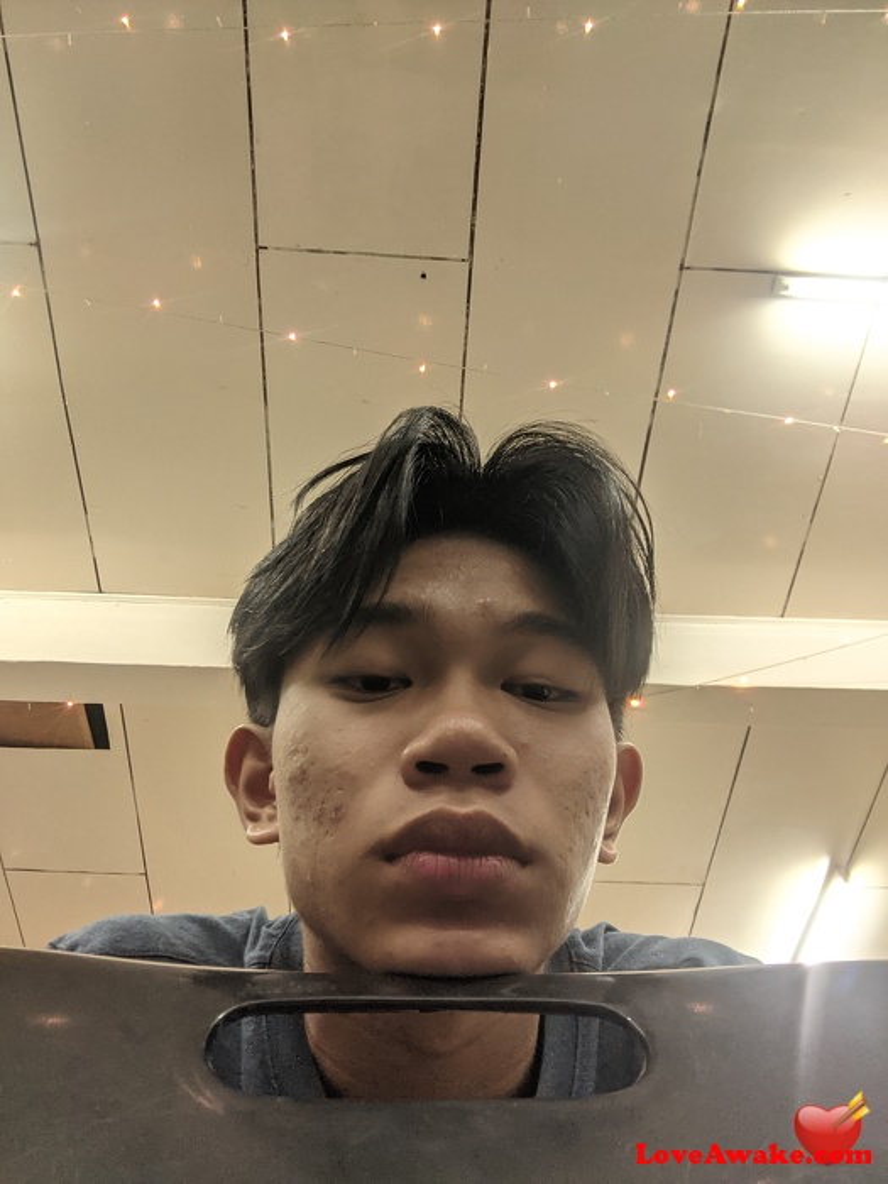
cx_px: 444
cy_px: 592
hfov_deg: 54.9
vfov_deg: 69.4
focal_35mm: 25
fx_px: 855
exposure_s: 1/20
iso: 216
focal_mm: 3.38
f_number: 2.4
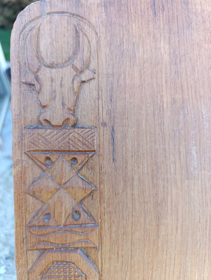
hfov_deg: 59.0
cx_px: 106
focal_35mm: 23
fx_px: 186
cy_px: 140
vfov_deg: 73.8
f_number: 1.6
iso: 200
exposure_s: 1/100
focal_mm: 6.14
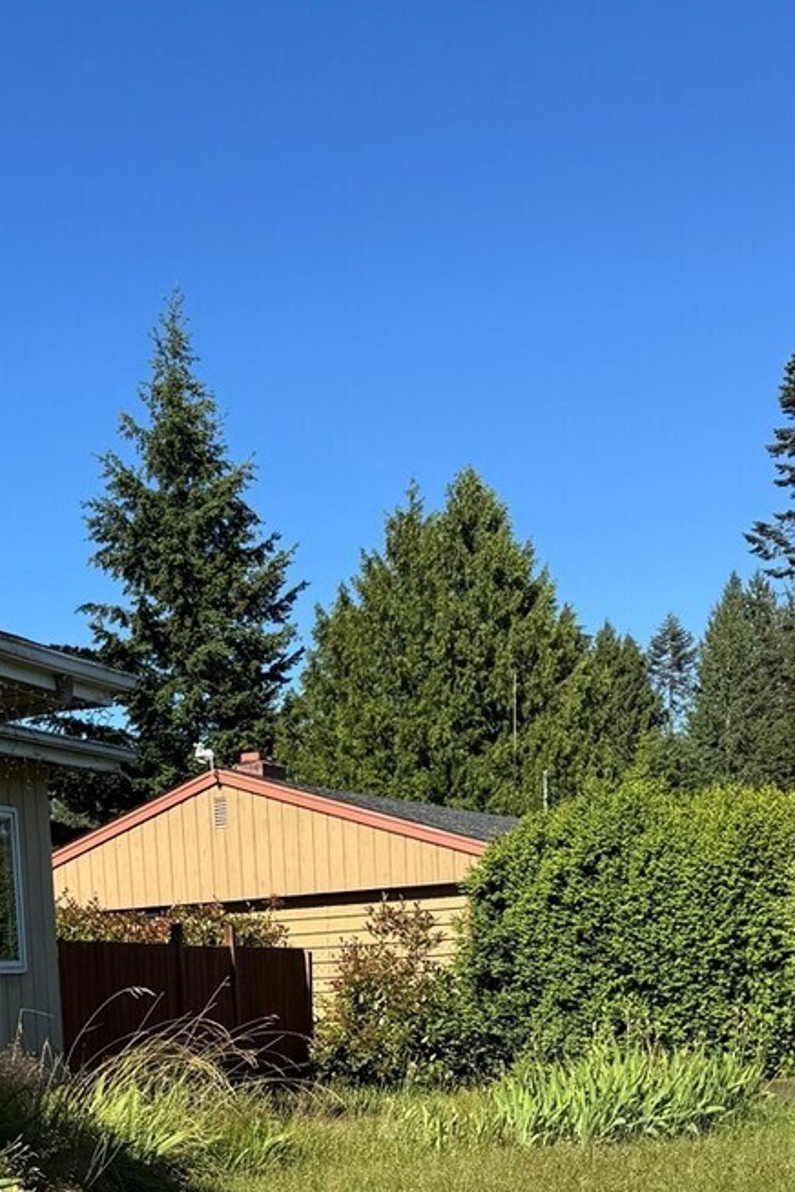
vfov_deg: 33.1
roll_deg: +1.7
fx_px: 1822
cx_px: 217
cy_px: 1203
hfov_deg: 24.4
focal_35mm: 55
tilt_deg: -6.5
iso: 80
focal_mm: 6.76
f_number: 1.78
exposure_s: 1/3802
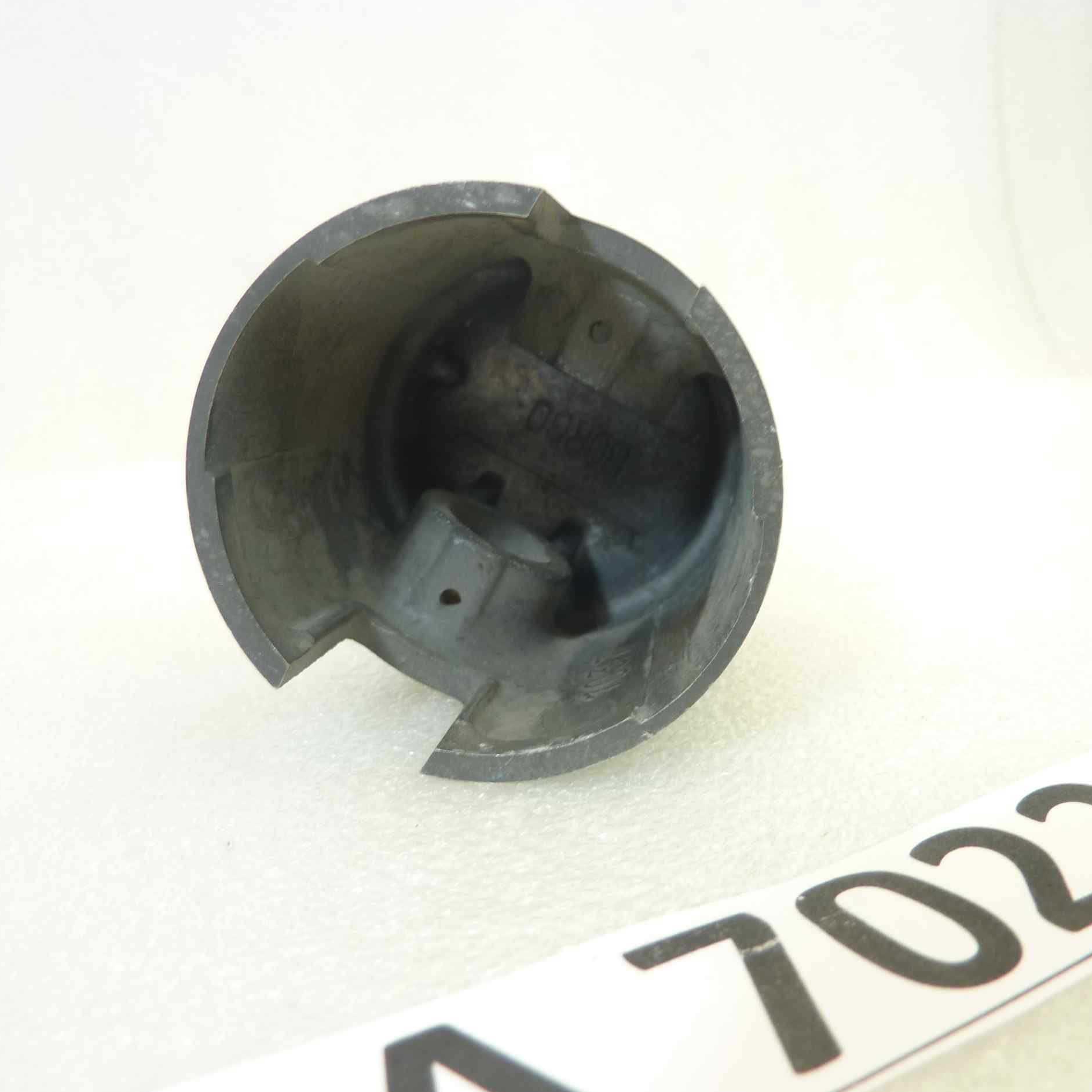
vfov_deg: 54.0
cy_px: 554
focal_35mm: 30
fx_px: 1071
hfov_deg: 53.9
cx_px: 617
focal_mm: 4.1
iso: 80
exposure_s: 1/15
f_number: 3.3
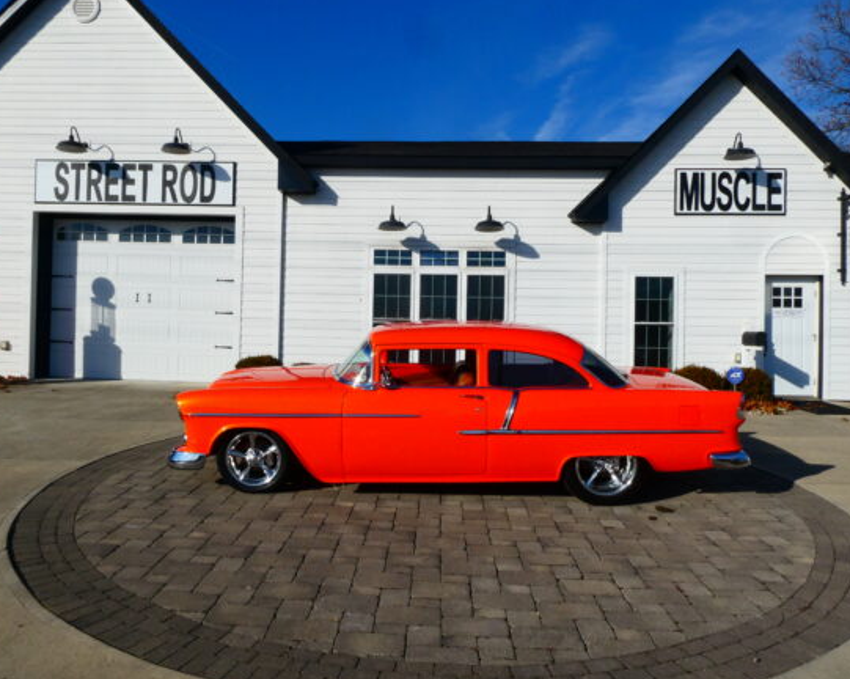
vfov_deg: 54.9
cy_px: 333
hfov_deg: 66.0
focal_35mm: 26
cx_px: 398
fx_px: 654
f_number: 5.6
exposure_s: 1/800
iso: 80
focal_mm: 4.3
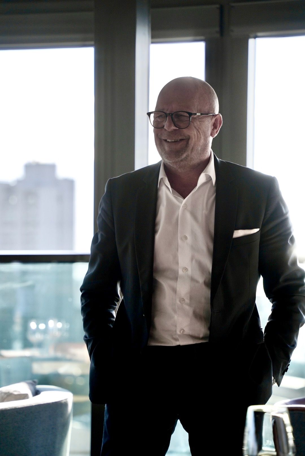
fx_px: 1636
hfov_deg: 10.6
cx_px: 152
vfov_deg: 15.9
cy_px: 228
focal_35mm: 129
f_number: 5
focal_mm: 129
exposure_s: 1/640
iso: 200
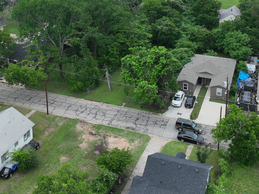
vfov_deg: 26.3
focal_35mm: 53
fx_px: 396
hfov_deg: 36.2
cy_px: 9
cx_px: 117
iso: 100
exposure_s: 1/1250
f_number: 2.8
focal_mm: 12.29
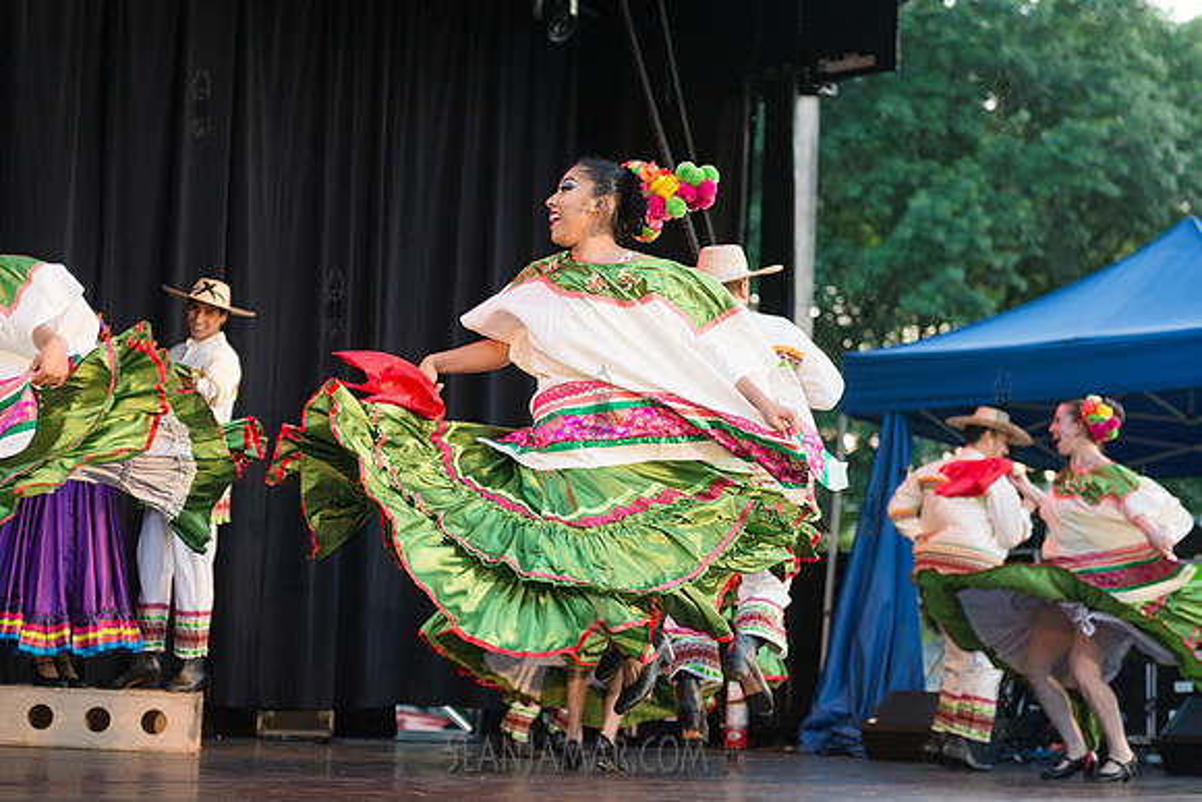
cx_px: 601
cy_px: 401
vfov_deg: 20.6
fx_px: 2204
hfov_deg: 30.5
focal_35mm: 66
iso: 1250
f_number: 2.8
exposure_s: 1/640
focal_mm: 66
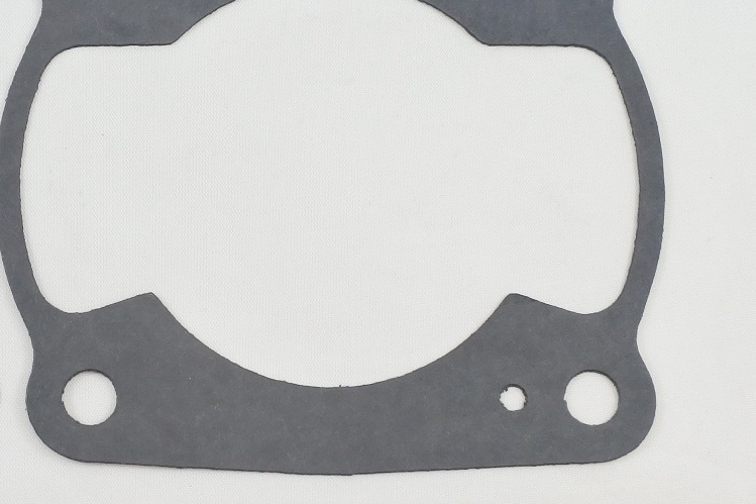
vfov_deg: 19.2
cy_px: 18
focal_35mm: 69
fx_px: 1449
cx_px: 124
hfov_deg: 28.5
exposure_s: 1/160
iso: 400
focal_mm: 12.8
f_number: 4
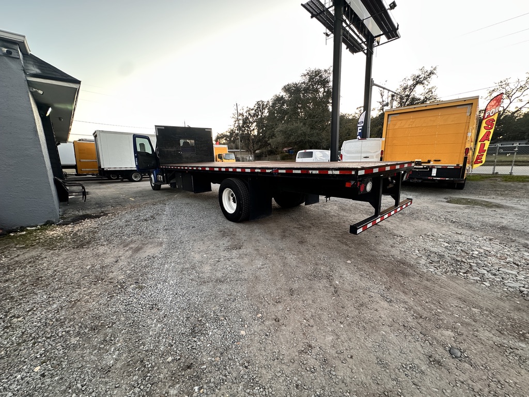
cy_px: 198
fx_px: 214
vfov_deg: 85.7
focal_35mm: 14
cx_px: 264
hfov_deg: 102.1
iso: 200
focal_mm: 2.22
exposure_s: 1/120
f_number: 2.2
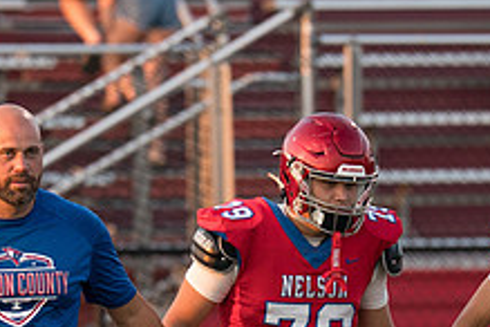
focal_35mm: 818
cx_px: 270
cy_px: 293
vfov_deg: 1.7
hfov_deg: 2.5
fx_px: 11133
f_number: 2.8
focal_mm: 200
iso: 800
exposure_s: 1/2000
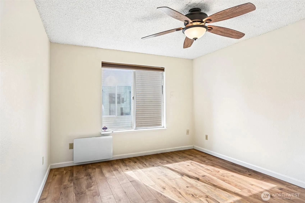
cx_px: 152
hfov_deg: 84.0
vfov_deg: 61.9
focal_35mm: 20
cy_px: 102
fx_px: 169
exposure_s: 1/400
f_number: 8
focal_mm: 20
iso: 400
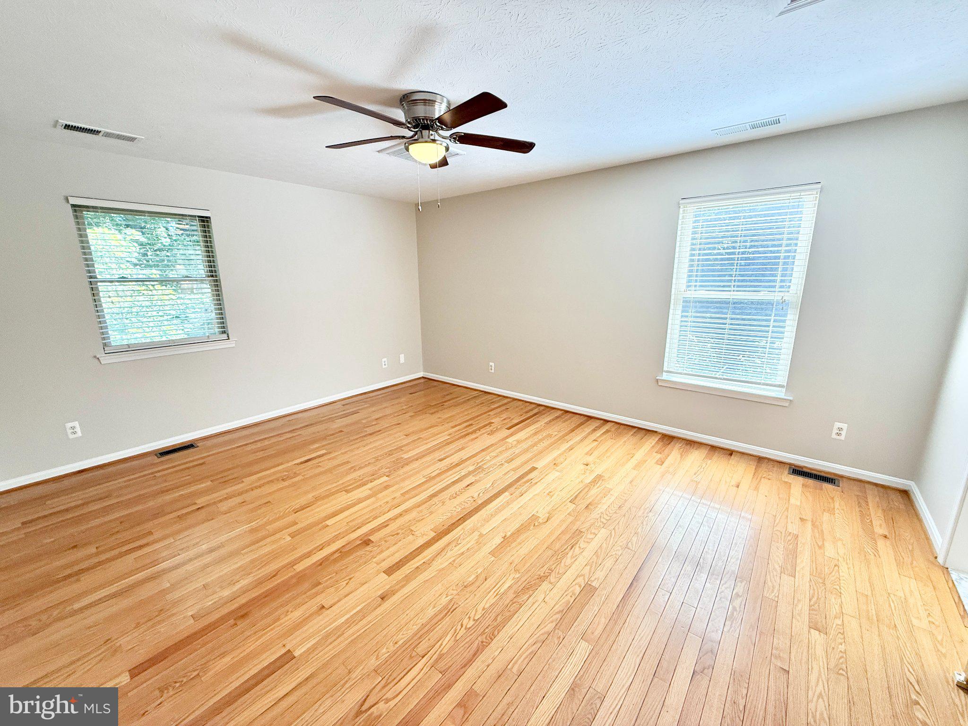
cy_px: 363
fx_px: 391
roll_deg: +0.5
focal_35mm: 14
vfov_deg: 85.7
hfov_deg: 102.1
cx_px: 484
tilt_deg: -12.6
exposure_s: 1/99
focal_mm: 2.22
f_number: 2.2
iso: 125
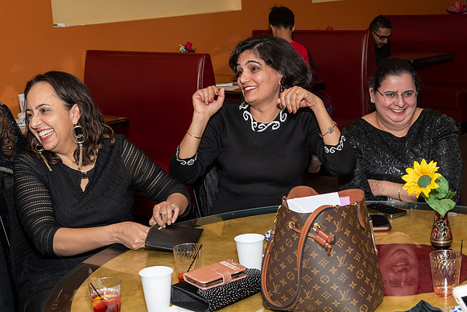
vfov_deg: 21.3
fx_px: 829
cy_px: 137
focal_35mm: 64
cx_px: 260
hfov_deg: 31.4
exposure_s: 1/250
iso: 500
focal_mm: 38
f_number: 6.3
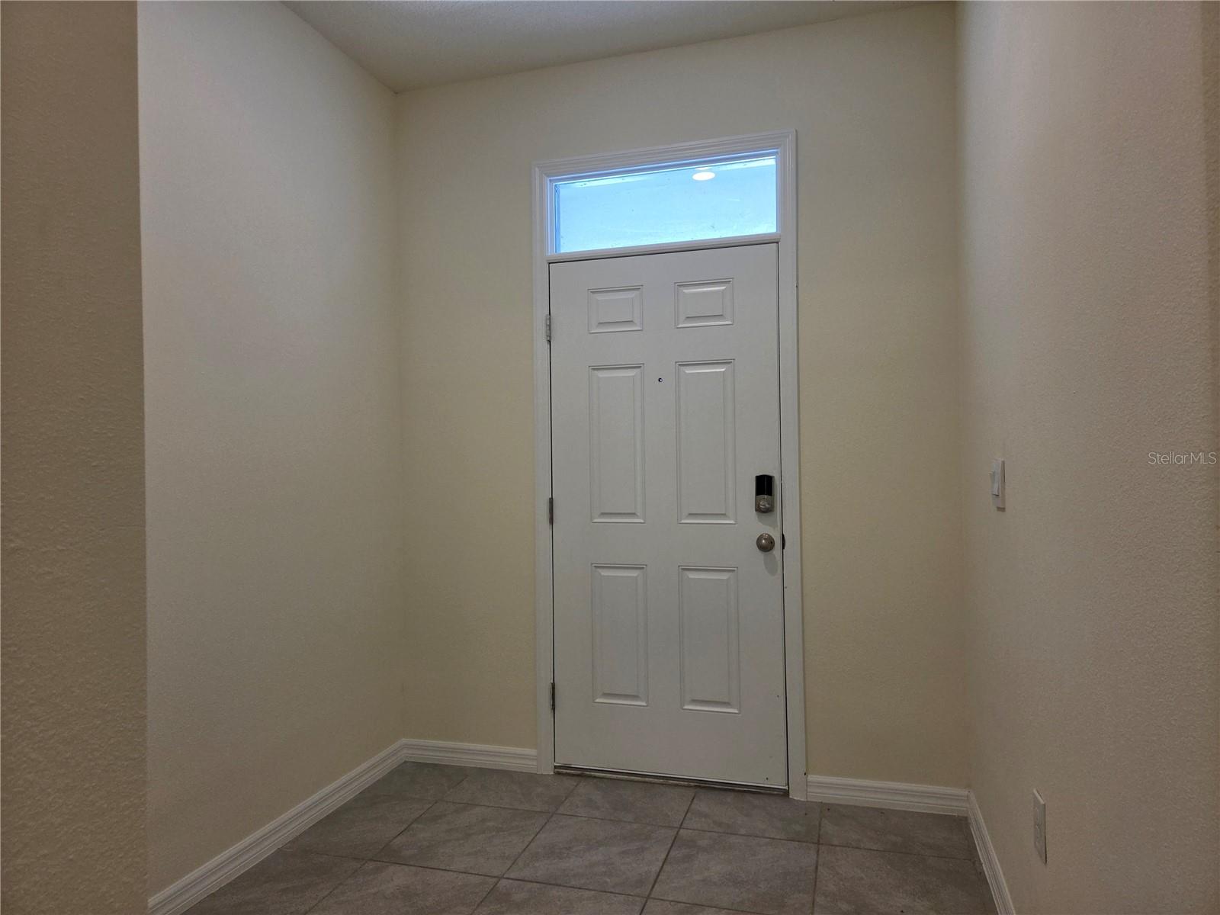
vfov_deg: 58.9
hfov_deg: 73.9
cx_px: 610
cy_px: 458
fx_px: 811
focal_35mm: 23
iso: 50
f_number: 1.8
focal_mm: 5.4
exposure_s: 1/120
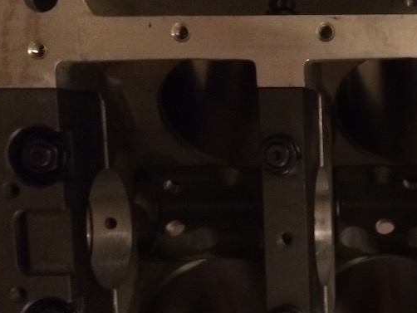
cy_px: 259
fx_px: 940
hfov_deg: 23.5
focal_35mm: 78
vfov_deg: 18.7
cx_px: 453
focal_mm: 4.12
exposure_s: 1/15
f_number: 2.2
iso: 400
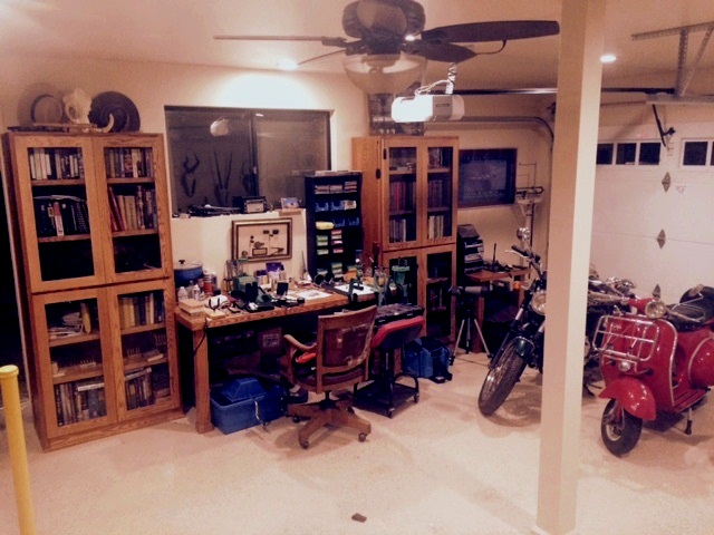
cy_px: 268
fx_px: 598
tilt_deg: -12.3
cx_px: 357
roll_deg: +2.3
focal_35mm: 29
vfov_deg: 48.2
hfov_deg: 61.7
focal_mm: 4.15
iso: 200
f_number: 2.2
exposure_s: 1/30
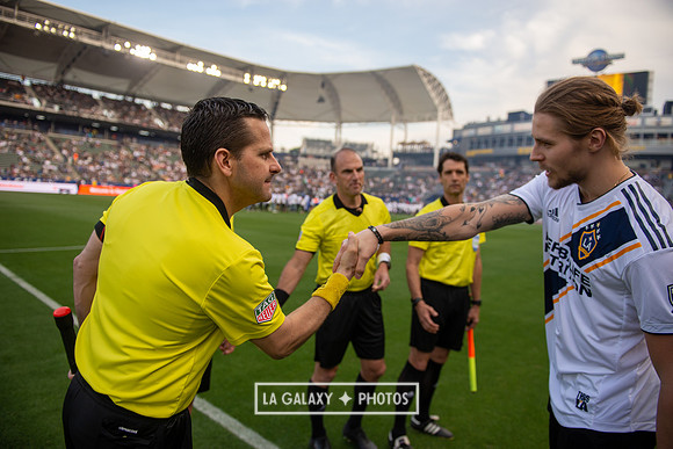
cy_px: 224
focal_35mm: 24
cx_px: 336
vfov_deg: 53.2
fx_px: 449
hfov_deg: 73.7
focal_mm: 24
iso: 400
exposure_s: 1/1250
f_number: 2.8
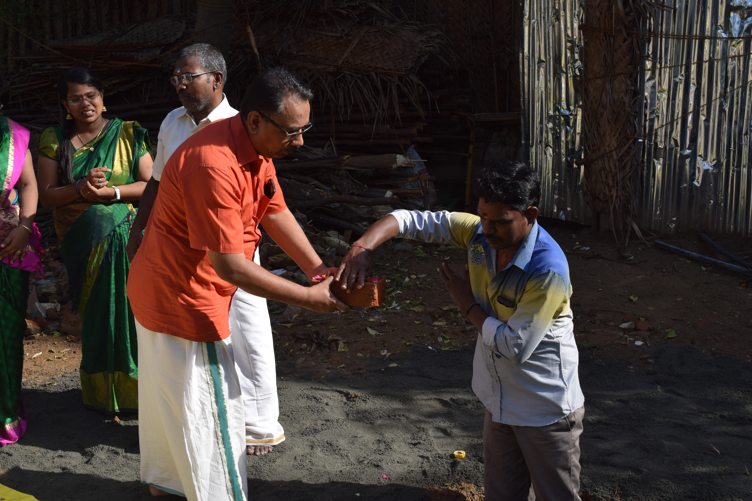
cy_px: 250
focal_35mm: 48
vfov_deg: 28.1
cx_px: 376
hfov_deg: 41.1
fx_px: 1003
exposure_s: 1/320
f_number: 9
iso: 200
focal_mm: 32
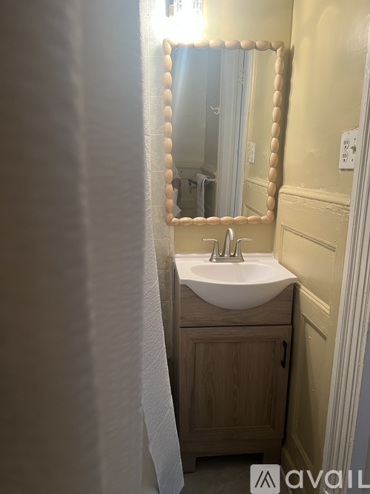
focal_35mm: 26
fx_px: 371
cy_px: 247
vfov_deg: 67.3
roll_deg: -0.3
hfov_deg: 53.0
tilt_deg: -11.9
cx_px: 185
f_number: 1.5
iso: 100
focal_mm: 5.7
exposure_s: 1/60
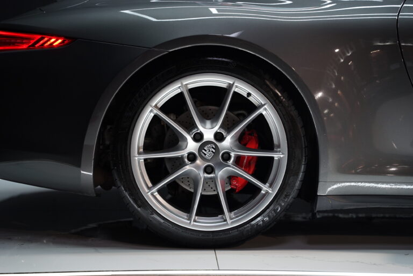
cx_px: 206
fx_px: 803
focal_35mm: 70
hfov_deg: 28.8
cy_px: 138
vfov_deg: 19.5
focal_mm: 70
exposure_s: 1/80
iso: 800
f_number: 2.8
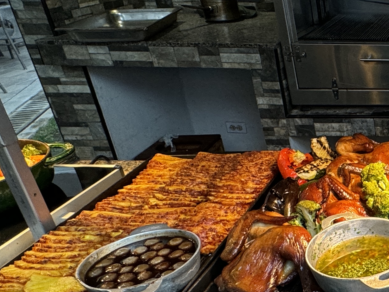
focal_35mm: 46
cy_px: 162
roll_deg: -1.5
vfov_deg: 31.5
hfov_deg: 31.0
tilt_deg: -26.3
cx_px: 518
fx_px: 517
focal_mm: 2.22
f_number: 2.2
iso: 200
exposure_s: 1/120
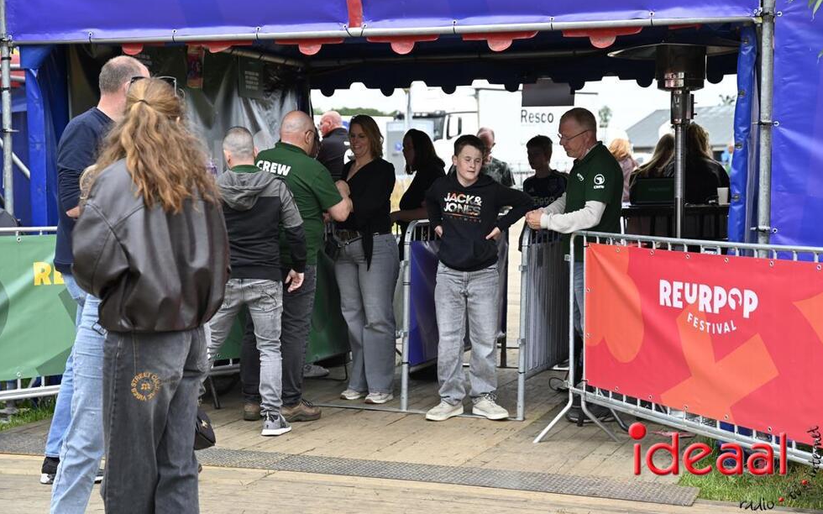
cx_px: 413
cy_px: 240
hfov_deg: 30.6
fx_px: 1502
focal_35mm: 67
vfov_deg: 19.4
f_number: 4
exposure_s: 1/500
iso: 280
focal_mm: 65
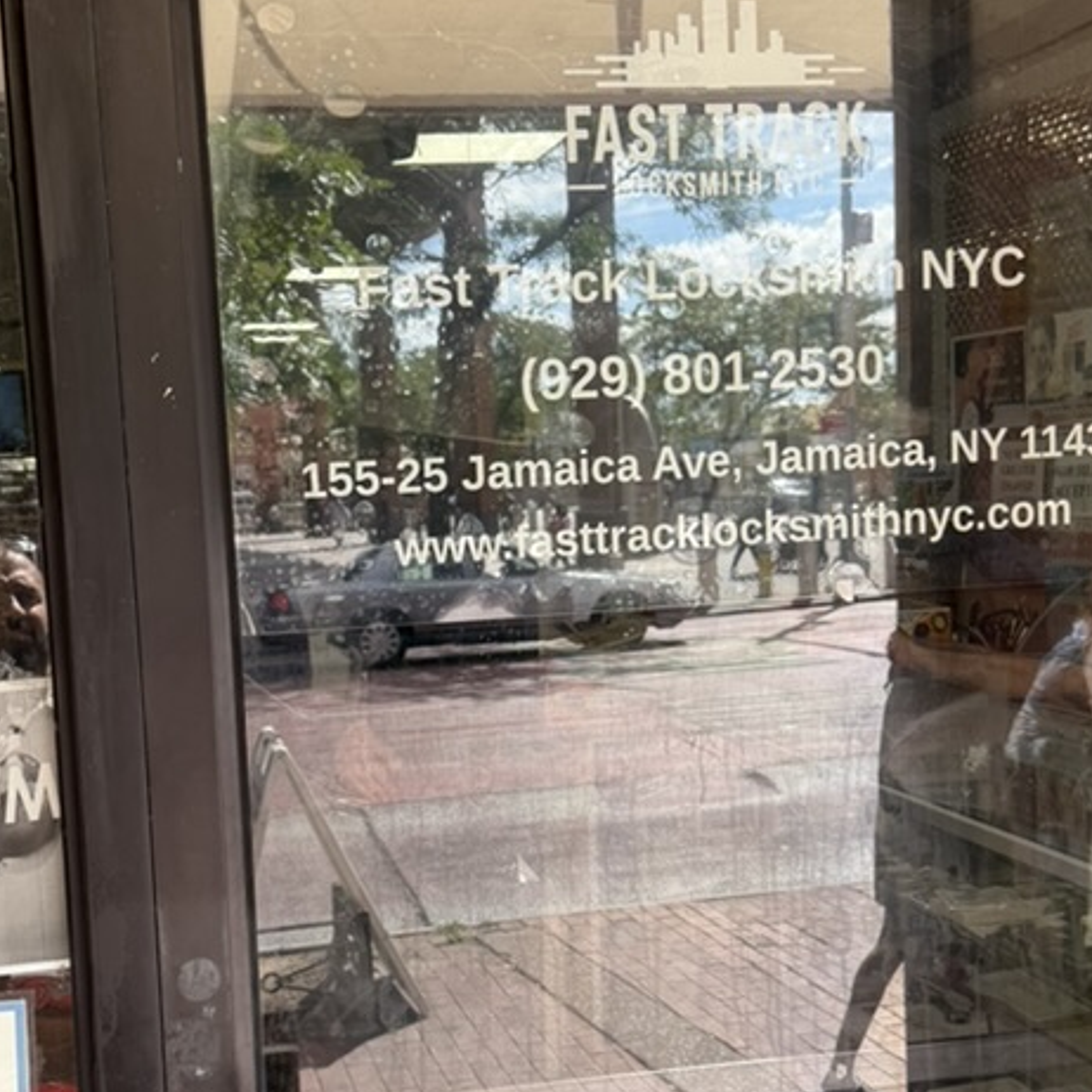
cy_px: 655
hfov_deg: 36.0
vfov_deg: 35.9
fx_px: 1677
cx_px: 477
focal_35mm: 47
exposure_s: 1/551
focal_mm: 6.76
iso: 80
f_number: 1.78
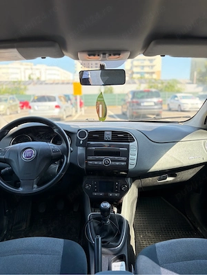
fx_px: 207
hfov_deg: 53.1
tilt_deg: -10.1
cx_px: 104
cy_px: 138
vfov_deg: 67.3
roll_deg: -0.3
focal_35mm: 26
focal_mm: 5.96
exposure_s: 1/199
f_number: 1.6
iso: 80
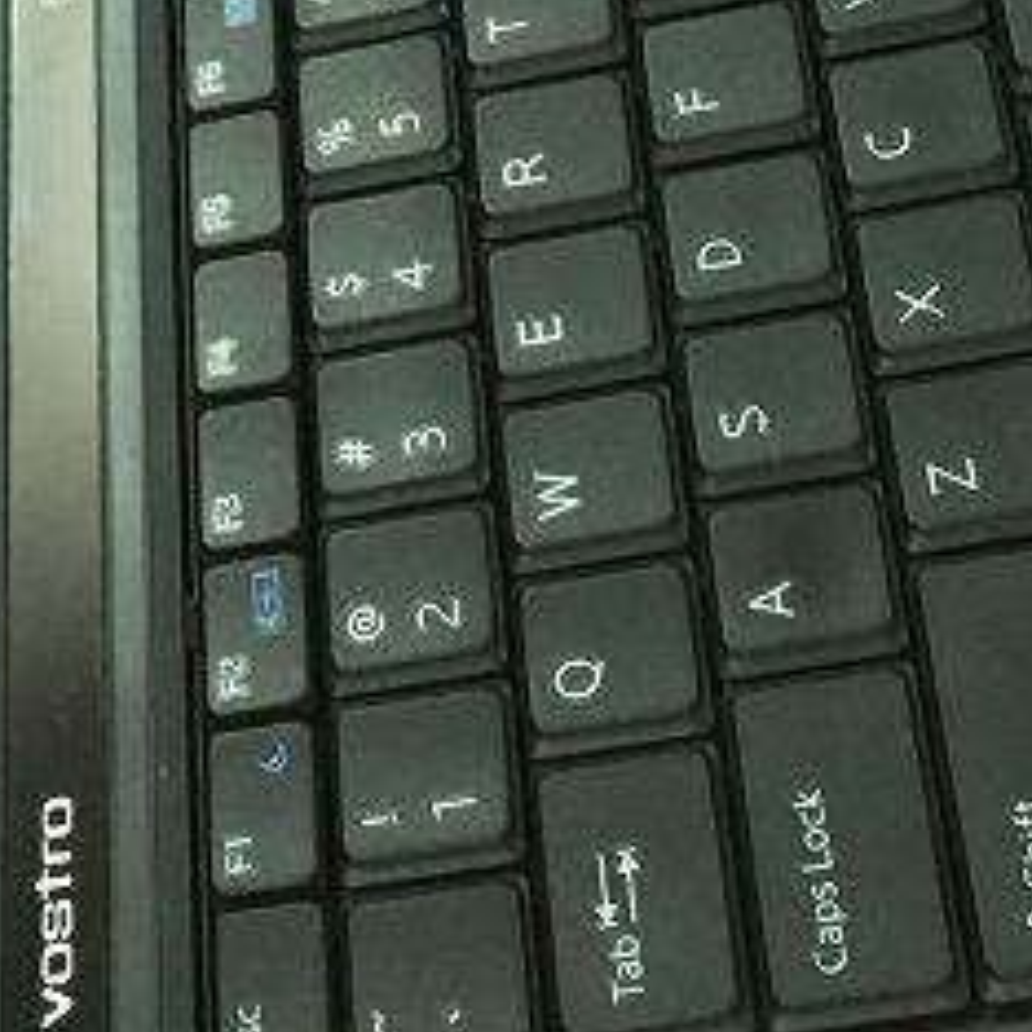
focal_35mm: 112
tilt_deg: -45.5
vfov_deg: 15.1
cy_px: -159
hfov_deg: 15.5
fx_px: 3778
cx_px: 225
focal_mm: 4.15
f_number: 2.2
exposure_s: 1/8
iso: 125
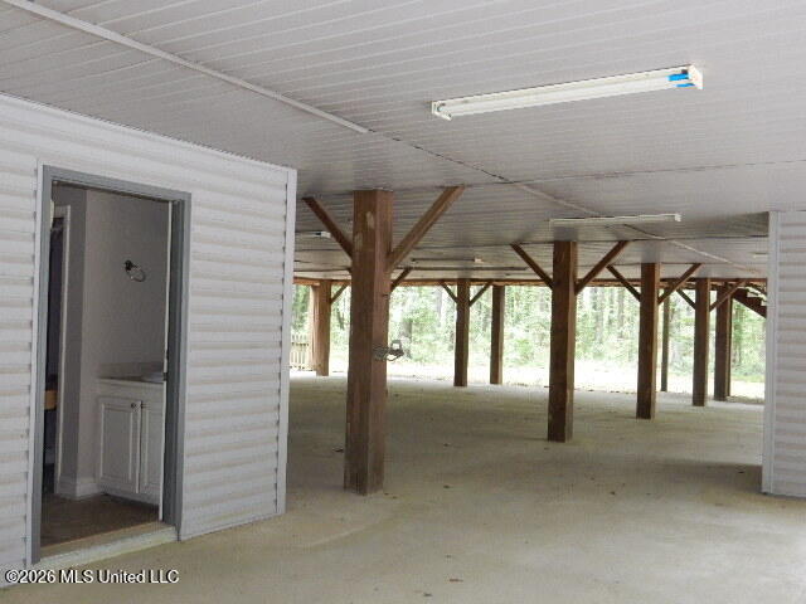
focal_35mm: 36
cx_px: 403
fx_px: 838
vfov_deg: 39.7
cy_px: 302
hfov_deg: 51.4
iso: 450
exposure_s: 1/30
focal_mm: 6.4
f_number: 4
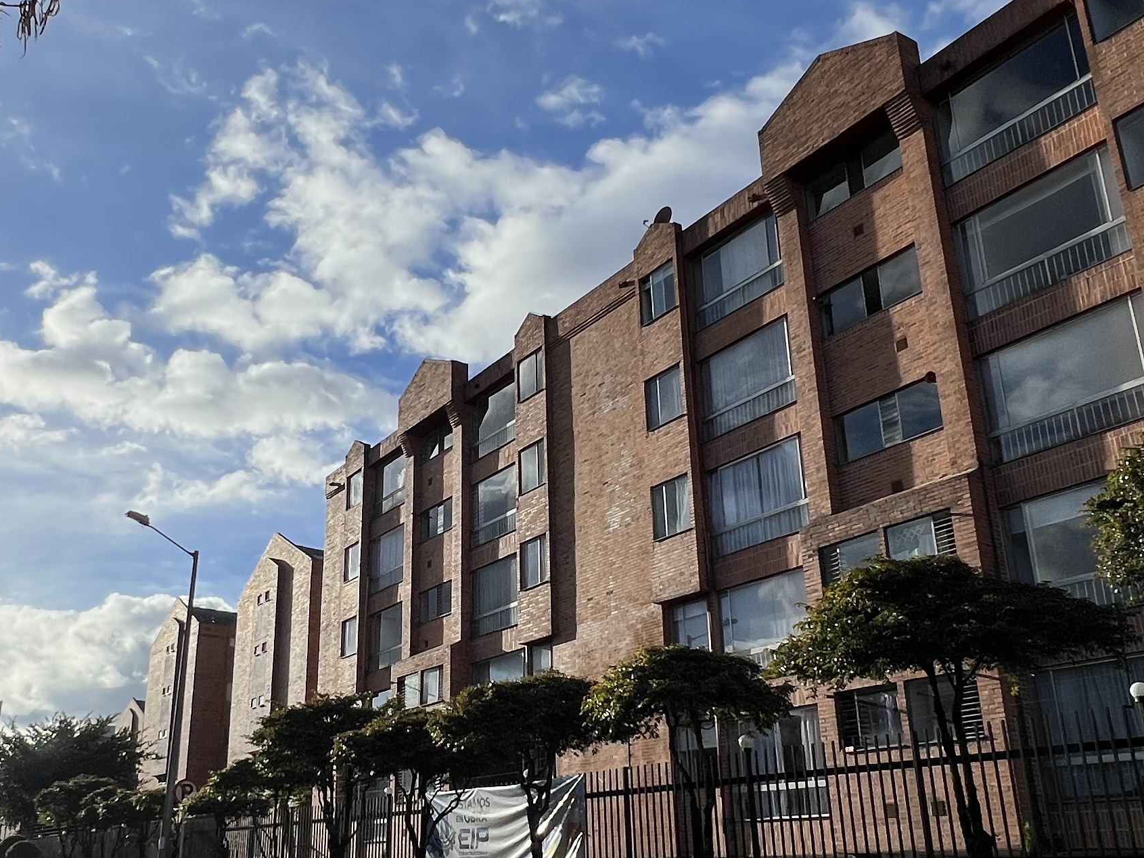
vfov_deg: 45.3
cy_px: 496
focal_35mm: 31
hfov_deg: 57.7
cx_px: 435
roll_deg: -0.6
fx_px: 1024
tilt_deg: +18.1
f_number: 1.8
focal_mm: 1.57
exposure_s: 1/2801
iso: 32
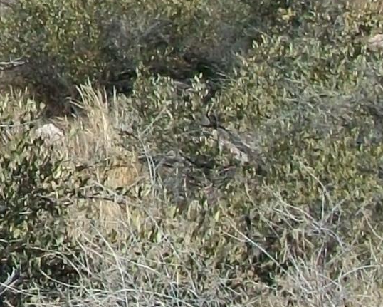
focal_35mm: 185
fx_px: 2098
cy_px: -279
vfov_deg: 8.0
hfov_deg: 9.7
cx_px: -394
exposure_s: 1/400
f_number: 5.5
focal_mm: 5.7
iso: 80
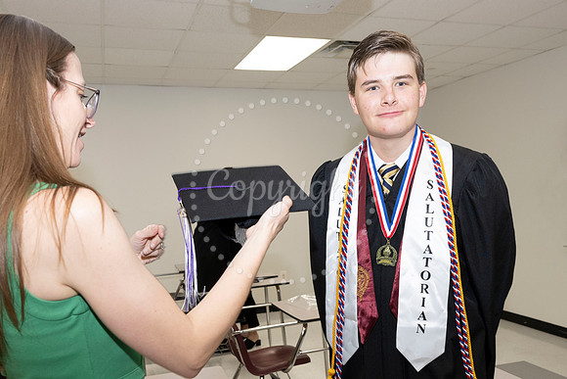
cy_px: 235
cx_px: 292
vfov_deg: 37.3
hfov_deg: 53.9
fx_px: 558
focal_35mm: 35
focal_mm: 24
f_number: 5.6
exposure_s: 1/80
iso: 800
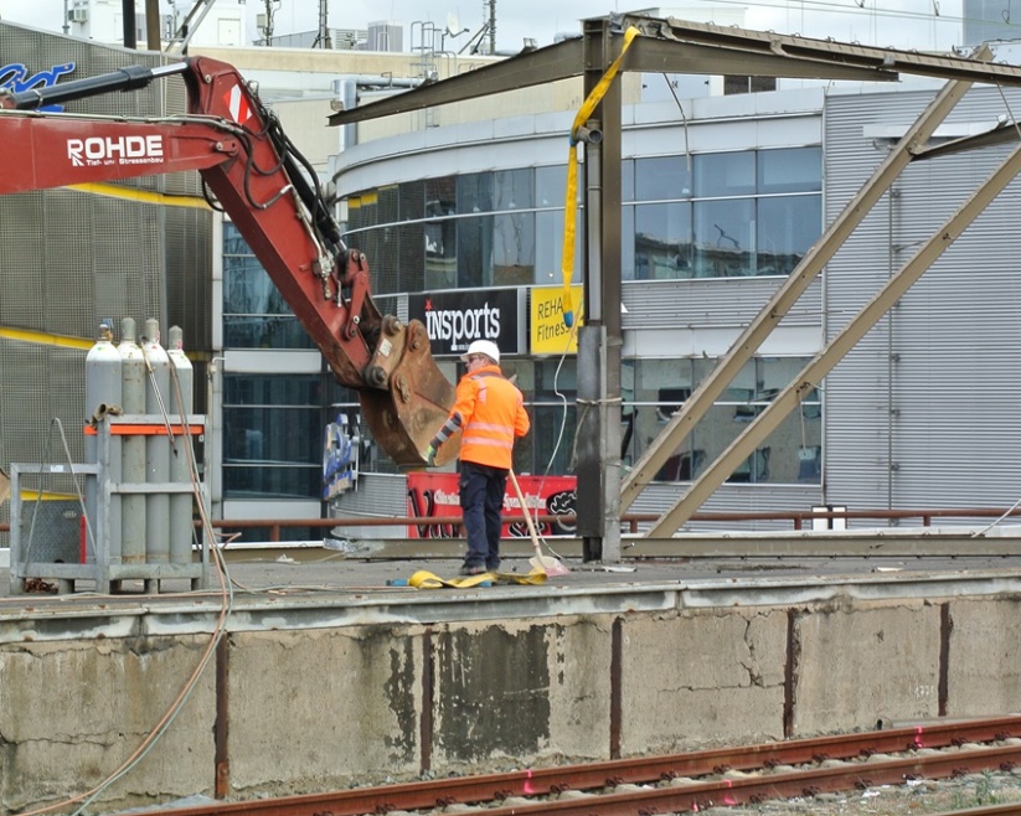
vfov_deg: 10.1
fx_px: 4622
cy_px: 409
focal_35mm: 153
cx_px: 457
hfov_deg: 12.6
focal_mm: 50
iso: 220
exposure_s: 1/160
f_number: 8
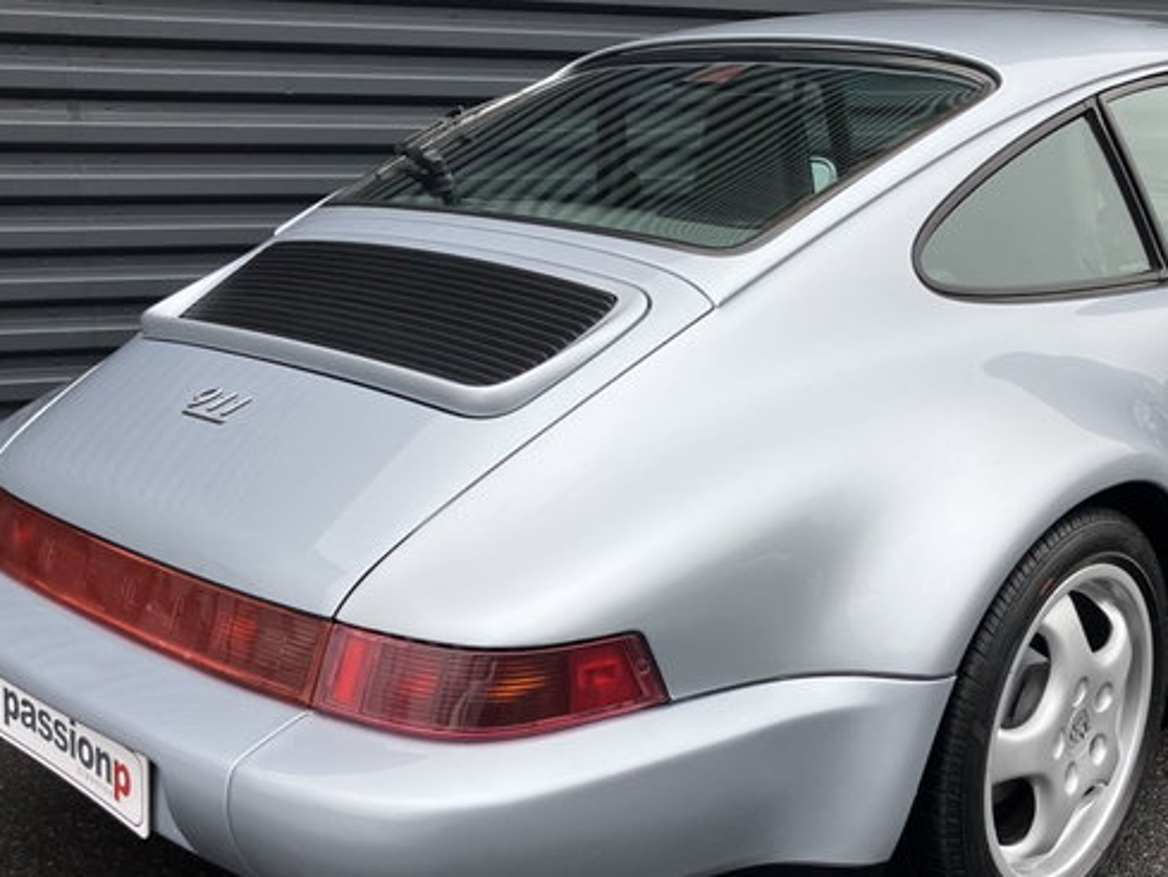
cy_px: 559
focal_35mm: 44
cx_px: 717
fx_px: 1485
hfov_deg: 42.7
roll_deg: -0.2
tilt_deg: -15.6
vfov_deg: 32.7
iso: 80
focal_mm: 3.99
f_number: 1.8
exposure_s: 1/121
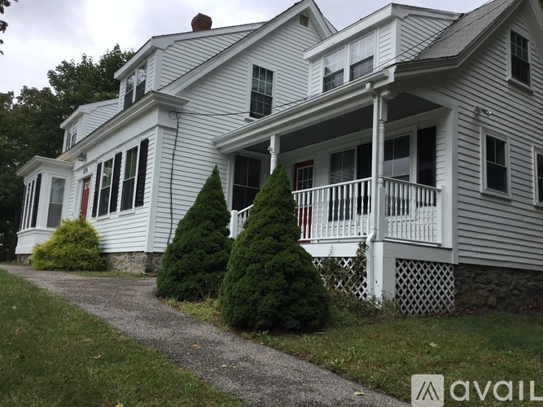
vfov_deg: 45.4
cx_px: 272
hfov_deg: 58.4
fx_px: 486
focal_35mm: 31
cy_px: 204
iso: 25
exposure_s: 1/570
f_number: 2.4
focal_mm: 3.3
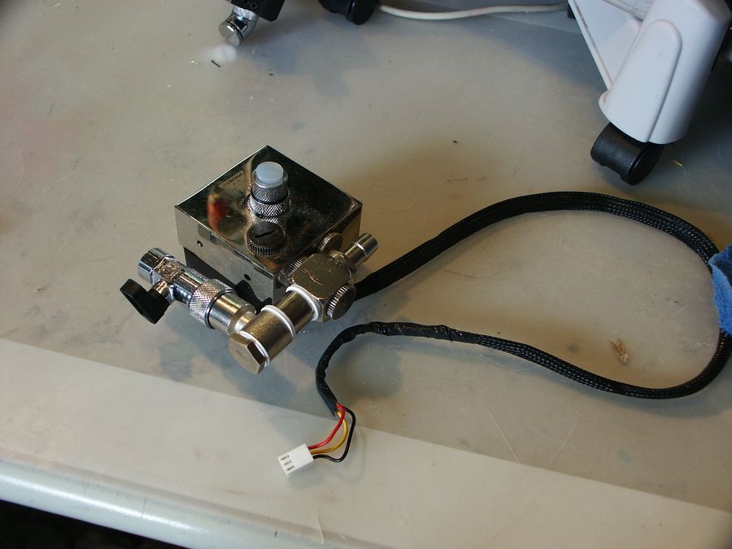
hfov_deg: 51.4
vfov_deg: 39.7
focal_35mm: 36
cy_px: 274
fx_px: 761
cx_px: 366
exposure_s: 1/60
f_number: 2.8
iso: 100
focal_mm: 9.38
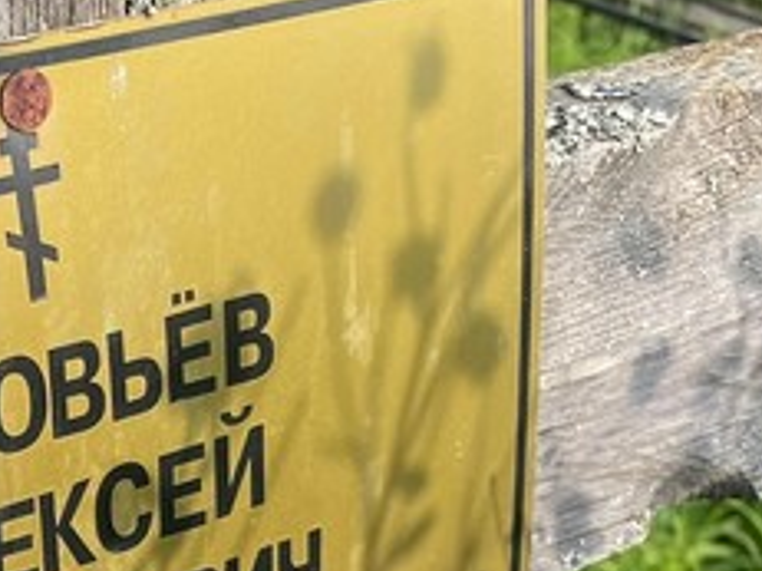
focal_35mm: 90
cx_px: -30
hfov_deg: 20.9
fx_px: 1980
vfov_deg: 16.1
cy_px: 558
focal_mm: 4.2
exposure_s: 1/1319
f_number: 1.6
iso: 32
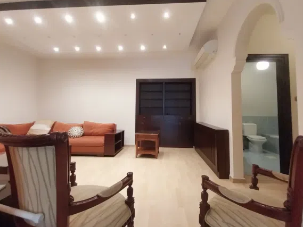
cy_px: 103
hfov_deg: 94.5
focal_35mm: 16
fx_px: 140
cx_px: 157
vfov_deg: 78.0
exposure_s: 1/33
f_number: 2.2
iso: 250
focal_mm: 1.3
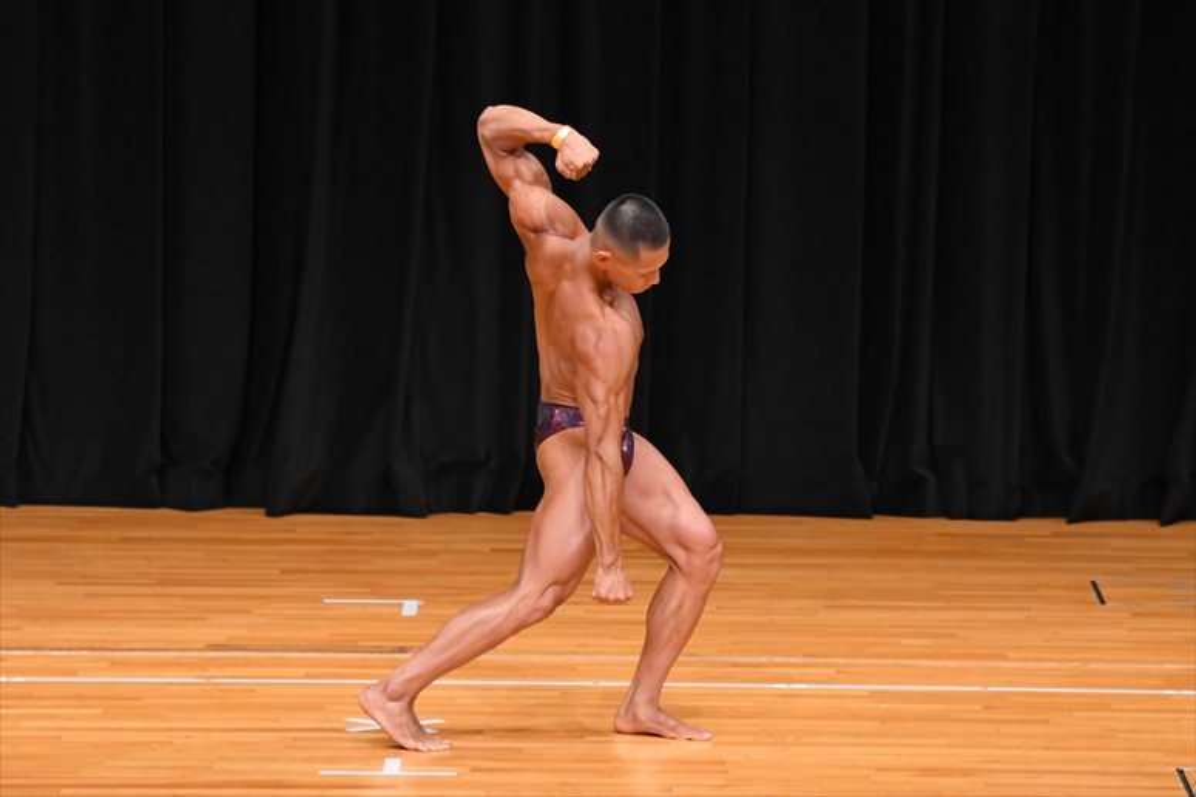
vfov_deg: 5.1
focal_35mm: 270
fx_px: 8966
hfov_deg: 7.6
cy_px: 398
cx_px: 598
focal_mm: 180
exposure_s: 1/400
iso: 4000
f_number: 5.6
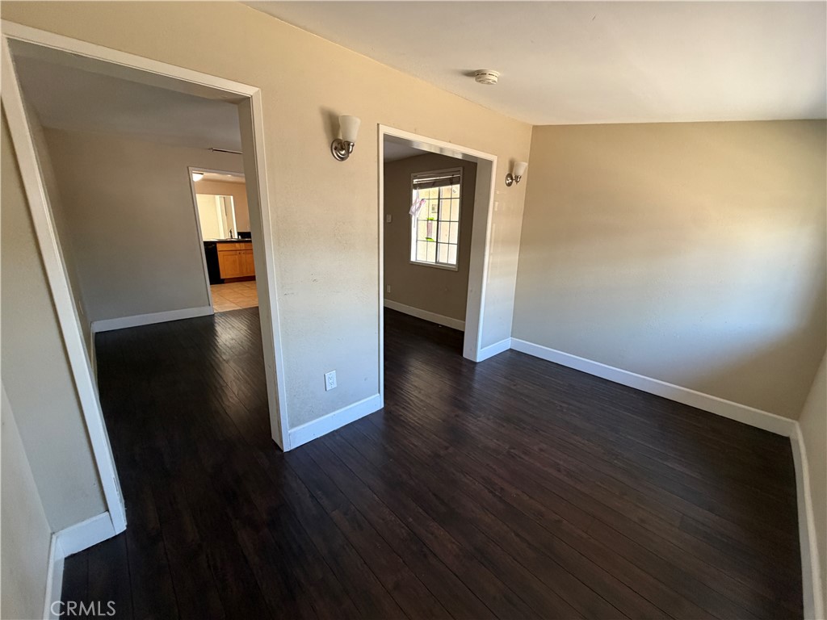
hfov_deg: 102.1
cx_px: 414
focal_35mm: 14
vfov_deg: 85.7
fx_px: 334
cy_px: 310
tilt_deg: -14.1
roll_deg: -1.6
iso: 320
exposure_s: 1/60
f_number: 2.2
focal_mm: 2.22
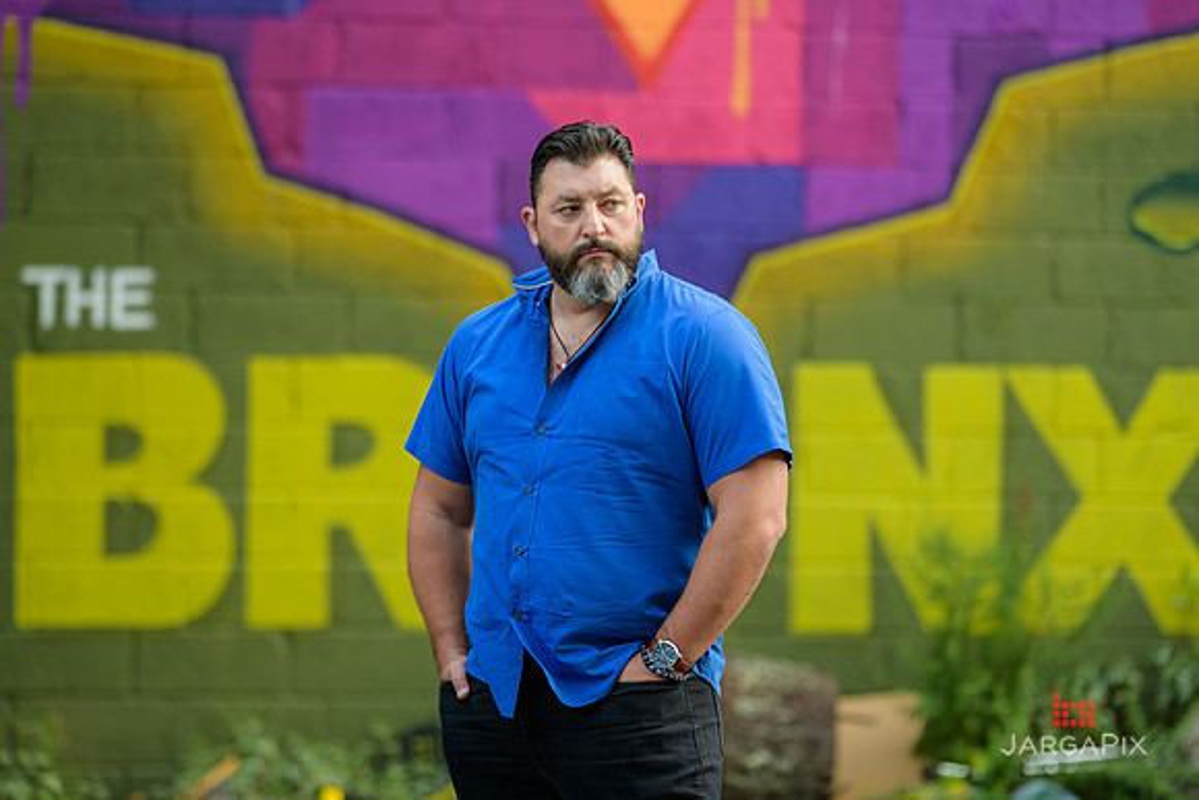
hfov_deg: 15.2
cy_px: 400
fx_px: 4497
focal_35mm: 135
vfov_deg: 10.2
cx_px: 600
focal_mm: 135
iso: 200
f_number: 2
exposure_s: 1/200
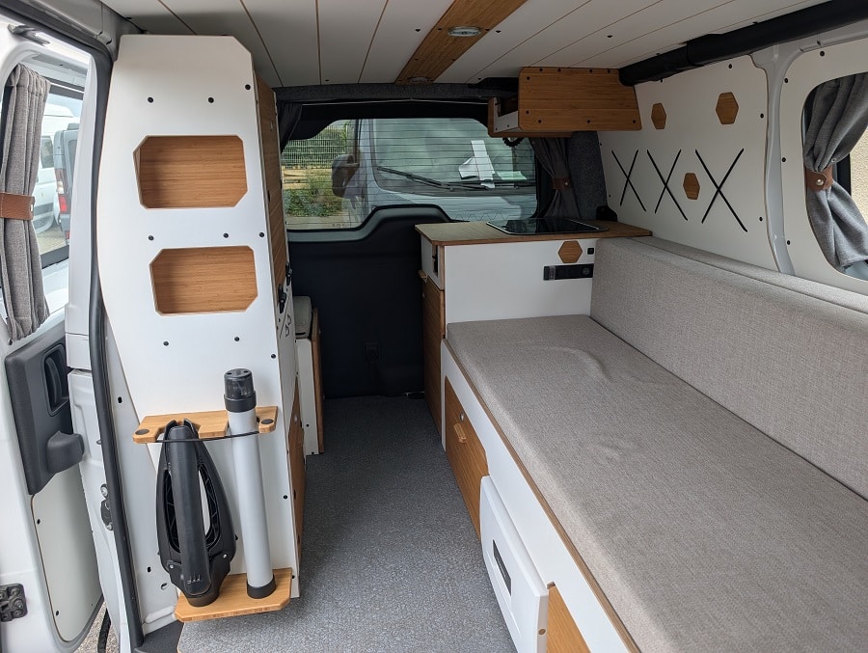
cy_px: 326
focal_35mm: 24
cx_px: 434
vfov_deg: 56.9
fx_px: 602
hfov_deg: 71.5
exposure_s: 1/235
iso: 20
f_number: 1.68
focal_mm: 6.9
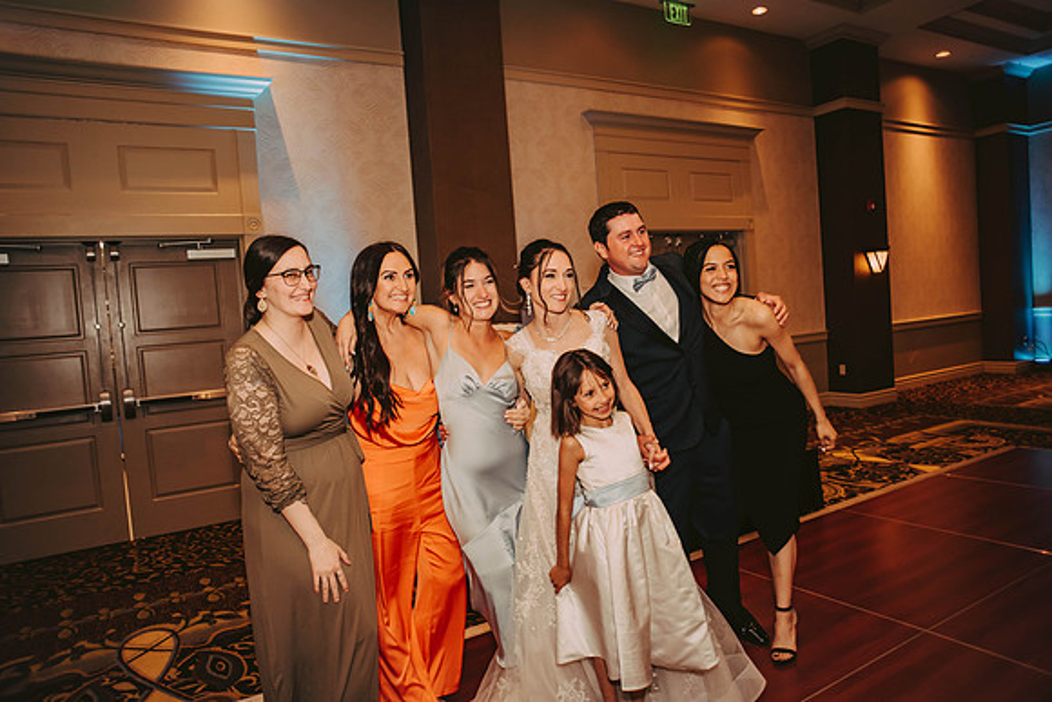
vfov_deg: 53.2
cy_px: 351
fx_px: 701
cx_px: 526
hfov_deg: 73.7
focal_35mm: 24
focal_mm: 24
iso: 800
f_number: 2.8
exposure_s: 1/125
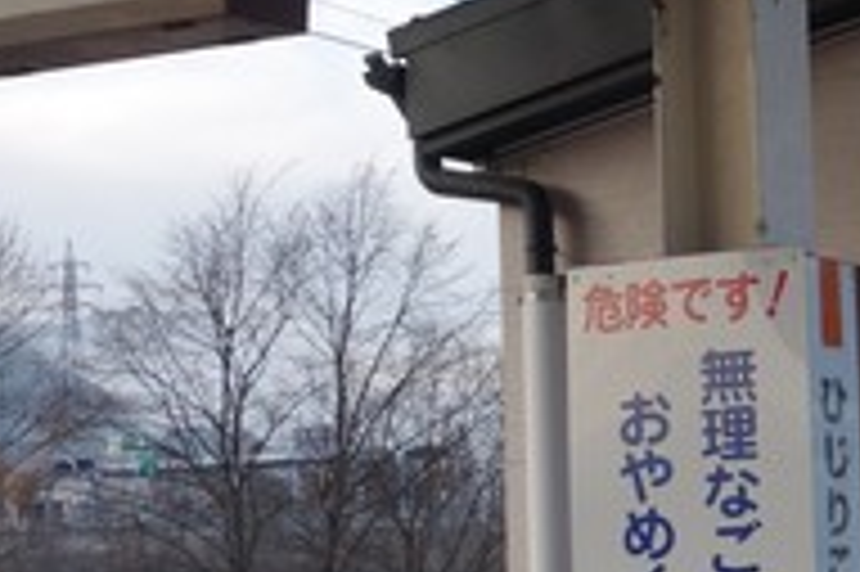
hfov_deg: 20.7
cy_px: 322
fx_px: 2244
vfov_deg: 14.5
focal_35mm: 94
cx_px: 932
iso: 125
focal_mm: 10.4
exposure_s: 1/100
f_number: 5
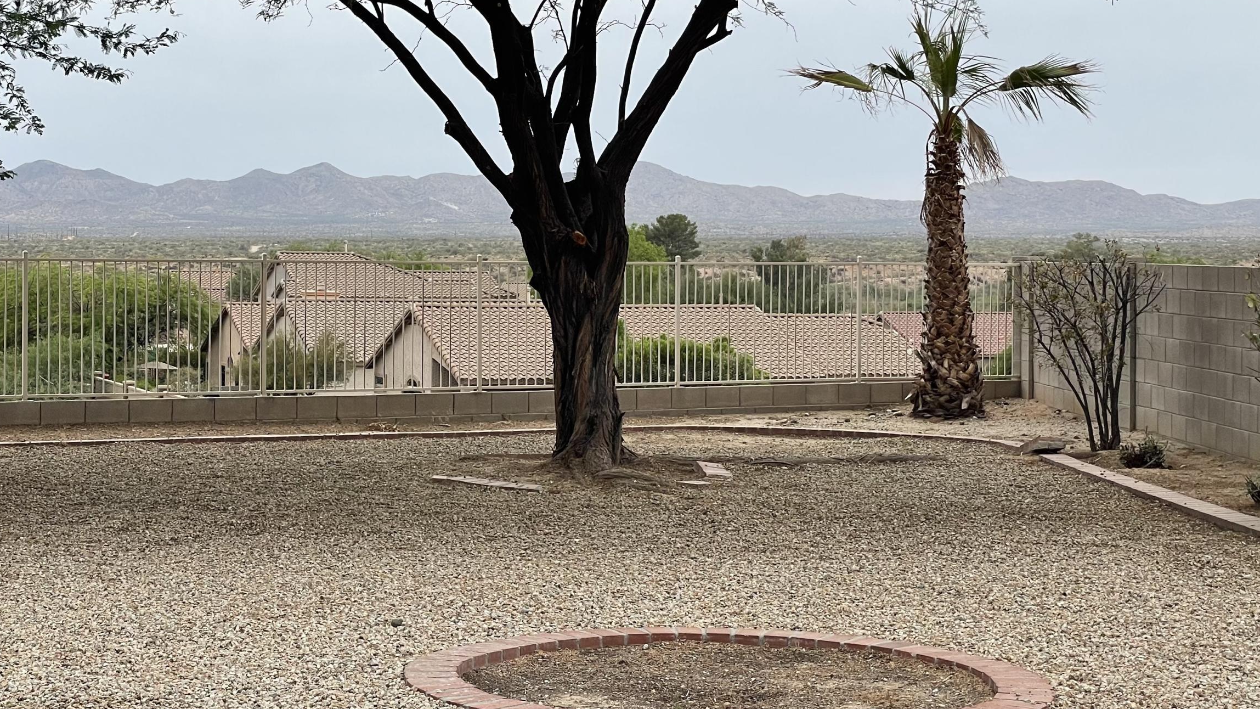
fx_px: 2472
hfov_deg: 28.5
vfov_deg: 16.3
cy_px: 296
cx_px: 491
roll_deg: +0.4
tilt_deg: +0.6
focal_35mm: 74
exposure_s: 1/716
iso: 25
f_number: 2
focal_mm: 6
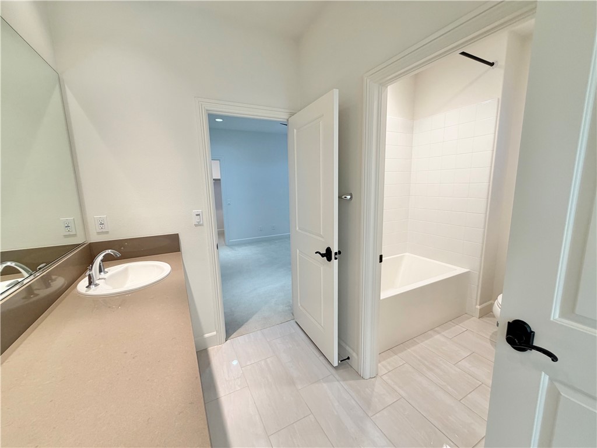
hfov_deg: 102.1
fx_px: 241
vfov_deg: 85.7
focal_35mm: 14
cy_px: 224
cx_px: 298
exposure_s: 1/120
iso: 125
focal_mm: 2.22
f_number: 2.2
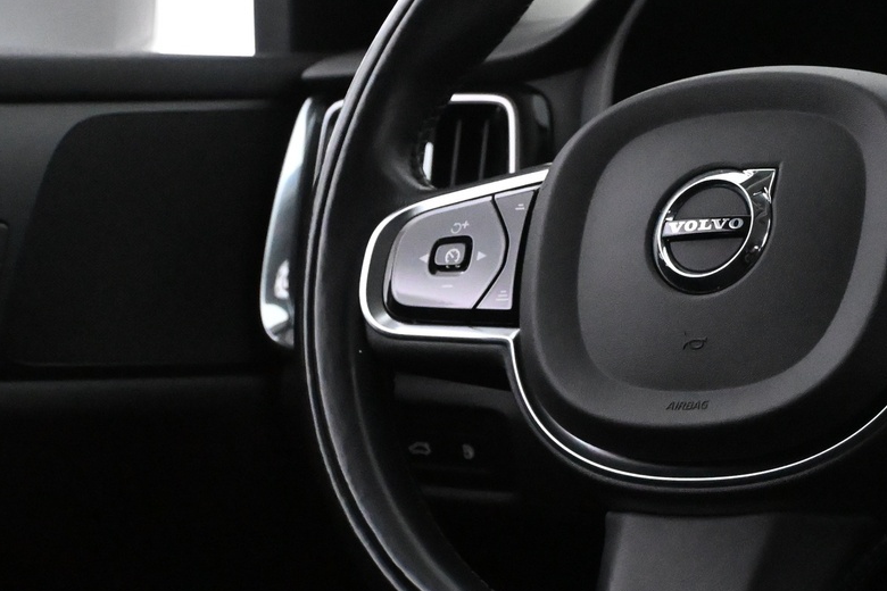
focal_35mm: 109
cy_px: 211
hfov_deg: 18.6
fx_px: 2686
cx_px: 702
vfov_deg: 12.5
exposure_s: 1/60
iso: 8000
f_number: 5.3
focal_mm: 35
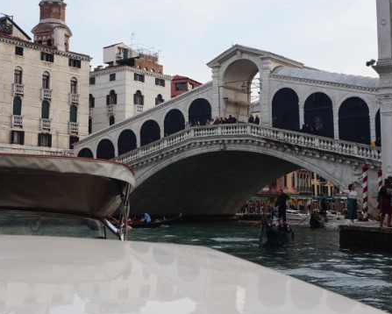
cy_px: 103
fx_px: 671
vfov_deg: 26.2
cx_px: 193
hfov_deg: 32.6
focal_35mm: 58
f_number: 7.1
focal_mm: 23
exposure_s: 1/80
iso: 100
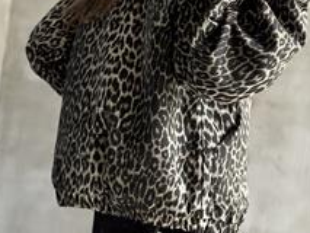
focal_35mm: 96
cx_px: 154
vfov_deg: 15.3
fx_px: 860
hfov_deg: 20.4
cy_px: 31
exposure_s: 1/60
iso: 250
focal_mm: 6.86
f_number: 1.78
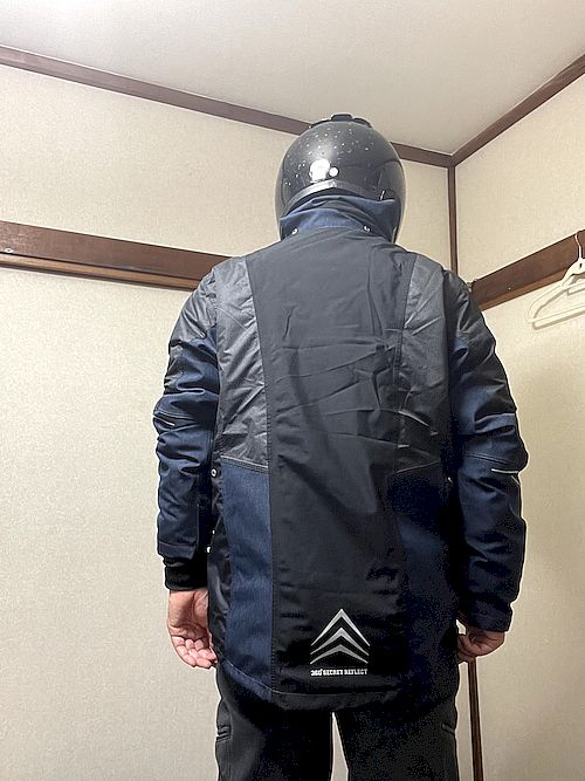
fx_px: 676
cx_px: 292
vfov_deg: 60.0
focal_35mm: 30
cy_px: 390
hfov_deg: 46.8
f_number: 2.2
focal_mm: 2.71
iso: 320
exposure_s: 1/50
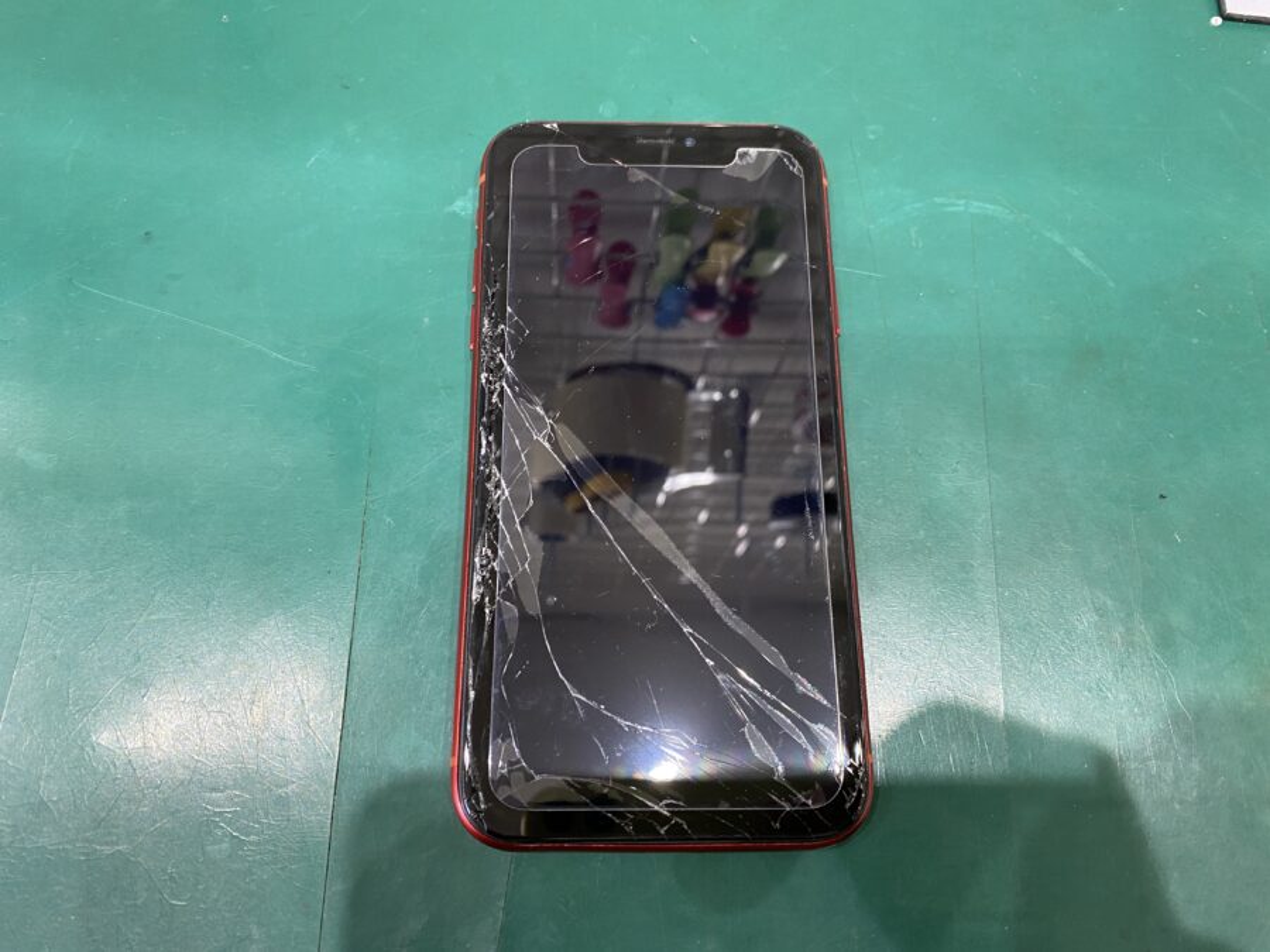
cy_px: 476
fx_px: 954
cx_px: 635
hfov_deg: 67.3
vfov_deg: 53.1
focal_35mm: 26
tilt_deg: -73.3
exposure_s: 1/50
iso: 100
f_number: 1.8
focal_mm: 4.25
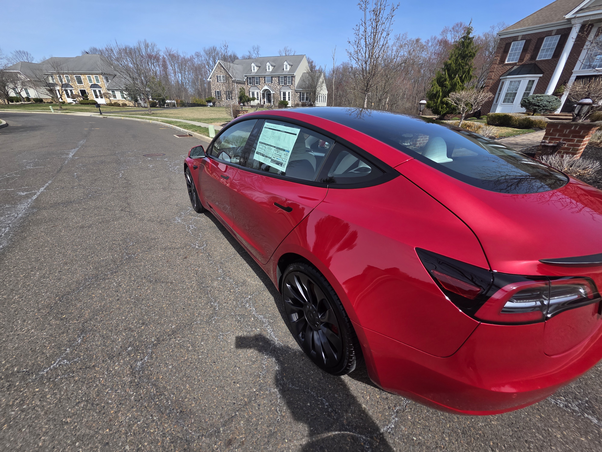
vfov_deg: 89.9
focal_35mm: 13
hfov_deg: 106.2
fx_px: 226
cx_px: 301
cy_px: 226
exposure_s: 1/1879
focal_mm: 2.2
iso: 40
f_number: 1.9
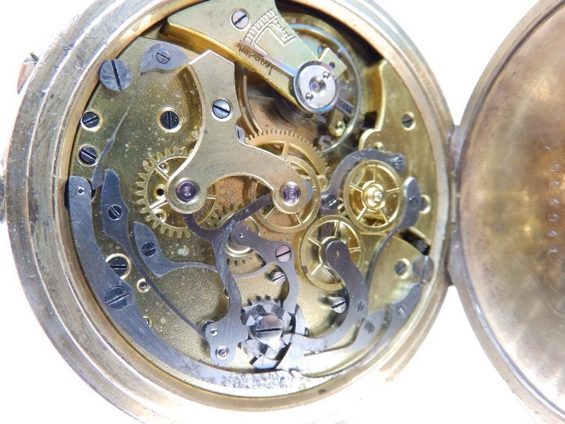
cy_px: 212
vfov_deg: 44.2
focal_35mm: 32
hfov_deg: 56.8
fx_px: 522
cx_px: 282
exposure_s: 1/15
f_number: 3.7
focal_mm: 5.7
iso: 800
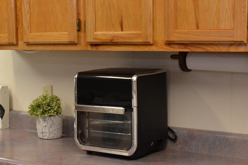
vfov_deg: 17.6
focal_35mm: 77
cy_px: 131
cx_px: -16
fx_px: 530
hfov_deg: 24.7
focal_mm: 18
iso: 560
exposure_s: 1/60
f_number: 3.5
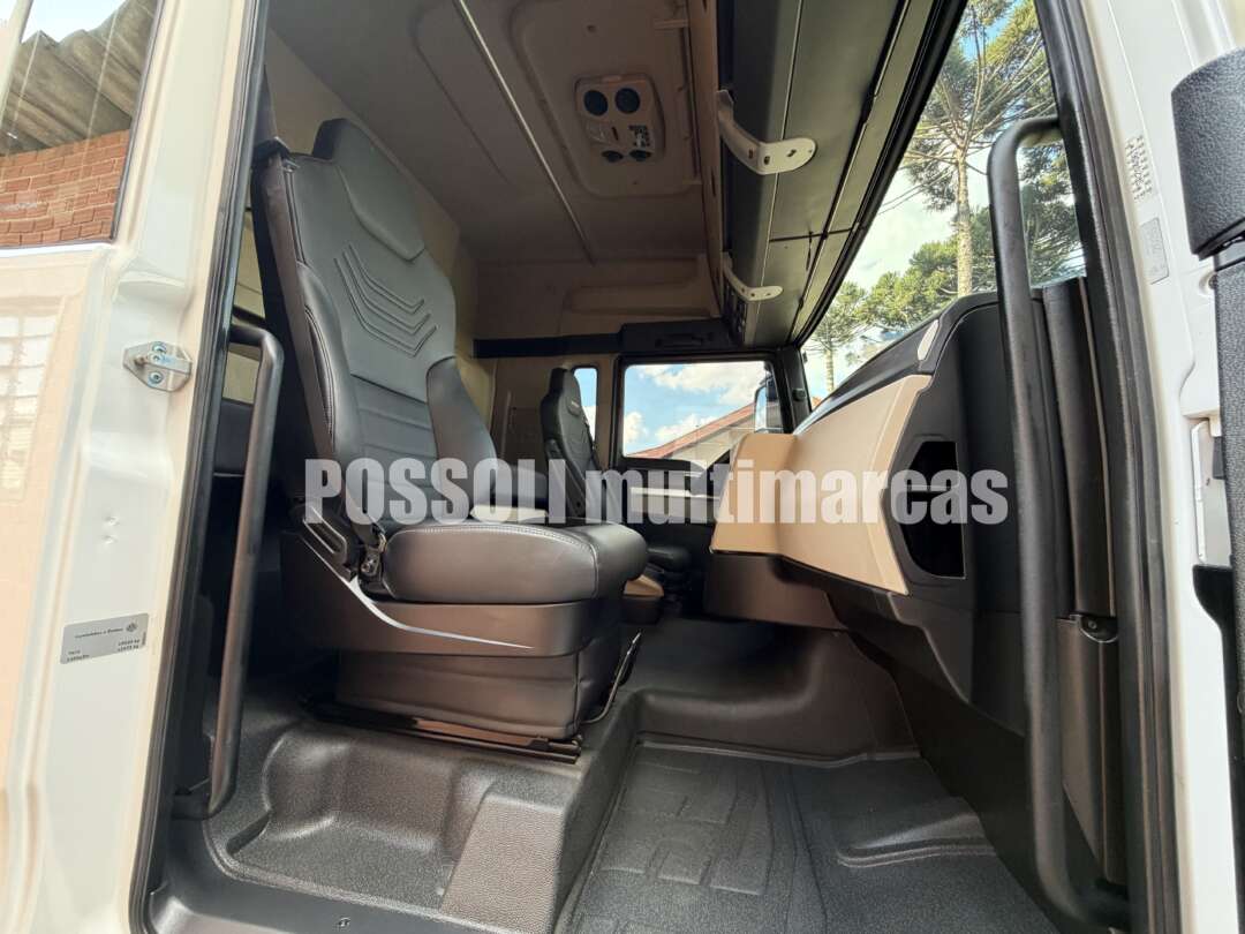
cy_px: 467
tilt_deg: +4.7
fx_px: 504
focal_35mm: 14
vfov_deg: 85.7
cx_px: 622
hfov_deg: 102.1
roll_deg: -2.5
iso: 250
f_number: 2.2
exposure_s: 1/121
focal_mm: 2.22
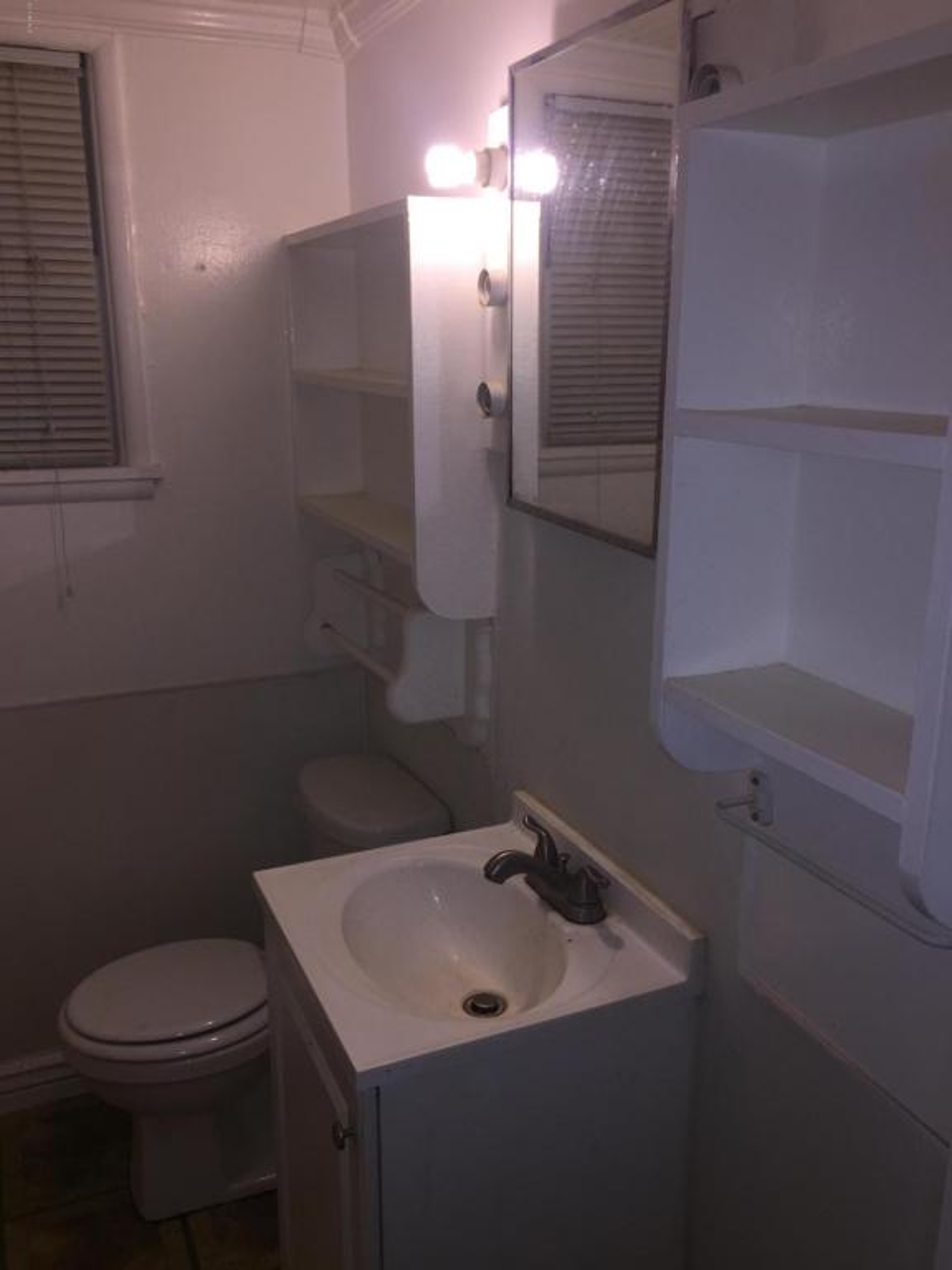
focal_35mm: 29
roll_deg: +0.9
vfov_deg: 61.7
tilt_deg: -15.1
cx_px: 476
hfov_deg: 48.2
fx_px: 1063
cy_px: 635
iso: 32
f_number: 2.2
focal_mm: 4.15
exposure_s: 1/64
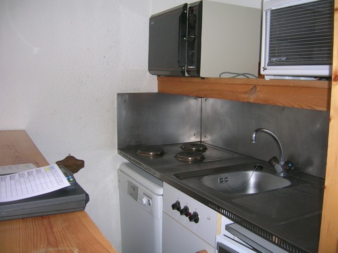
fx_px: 342
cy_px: 126
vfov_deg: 40.7
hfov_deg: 52.6
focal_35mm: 35
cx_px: 169
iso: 60
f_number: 2.8
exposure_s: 1/60.1
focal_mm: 5.4
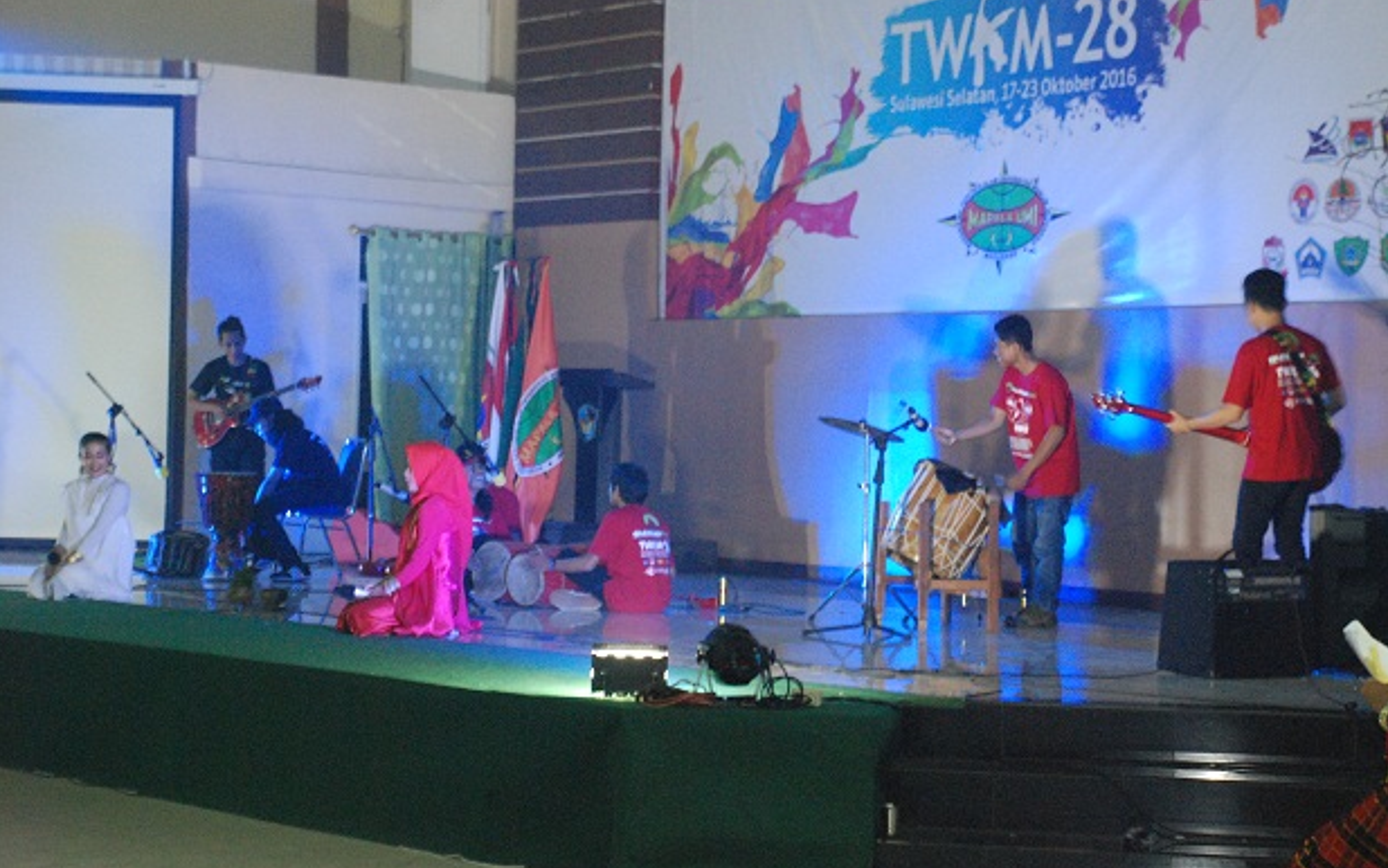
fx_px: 3027
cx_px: 693
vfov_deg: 16.3
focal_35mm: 80
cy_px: 440
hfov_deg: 25.8
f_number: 6.3
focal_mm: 52
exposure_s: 1/15
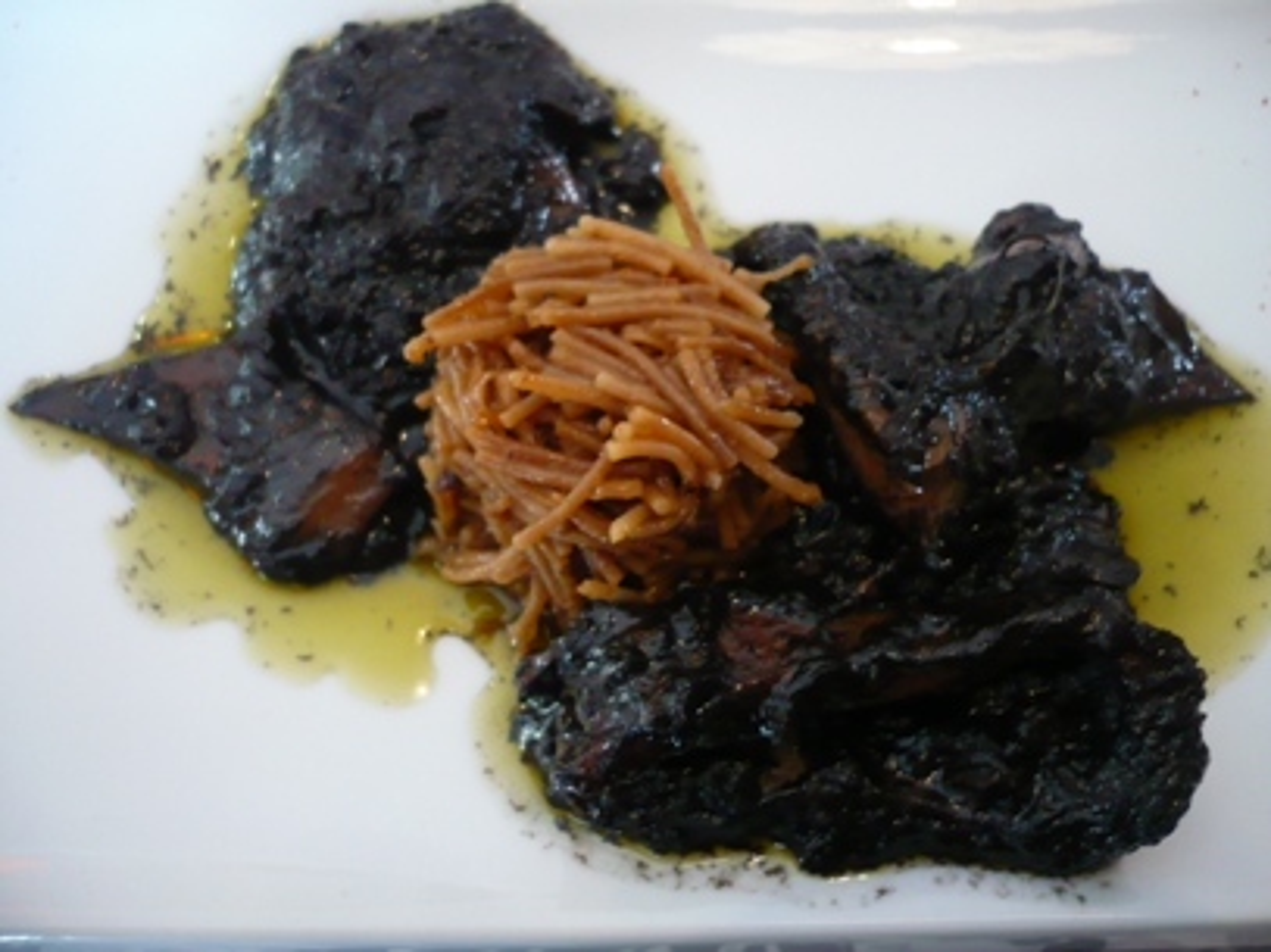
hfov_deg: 52.6
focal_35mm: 35
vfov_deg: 40.7
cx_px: 636
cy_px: 476
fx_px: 1285
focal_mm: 5.8
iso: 200
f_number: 2.8
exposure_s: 1/20
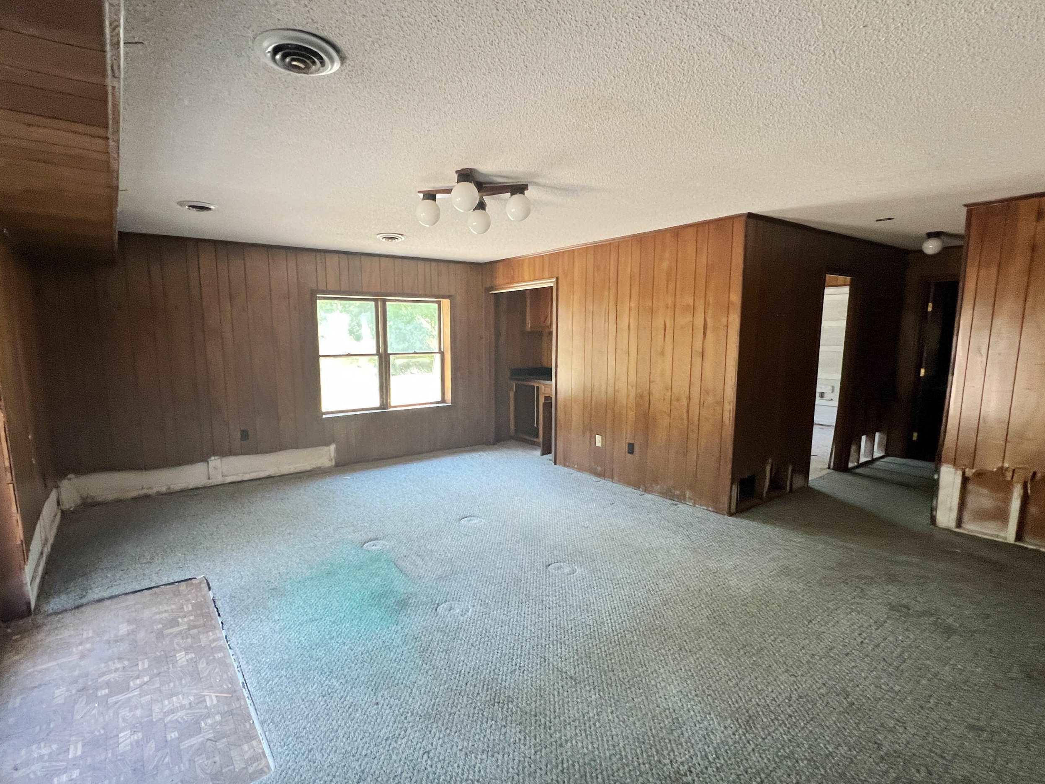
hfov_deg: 94.3
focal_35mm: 16
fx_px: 483
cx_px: 479
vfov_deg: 78.1
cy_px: 408
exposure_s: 1/81
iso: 250
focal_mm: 1.57
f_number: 1.8
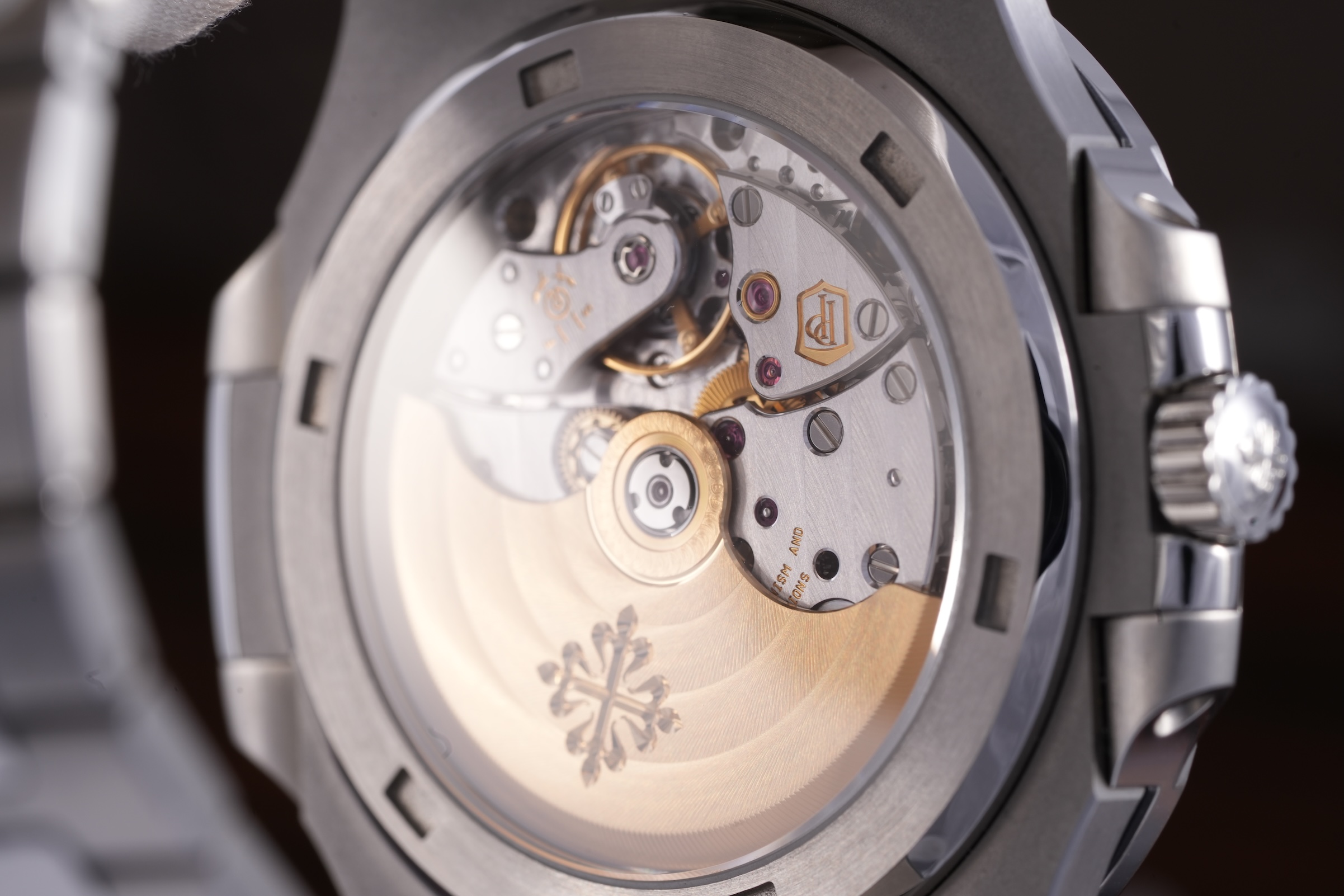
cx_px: 672
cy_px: 448
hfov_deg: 22.6
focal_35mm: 90
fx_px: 3360
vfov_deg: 15.2
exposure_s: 1/125
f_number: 10
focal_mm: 90
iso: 200
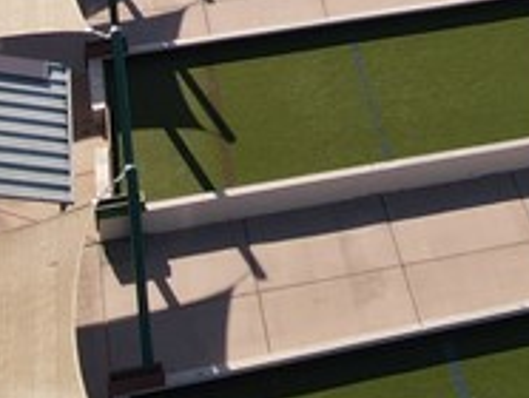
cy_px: -418
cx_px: 882
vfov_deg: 10.3
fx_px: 2020
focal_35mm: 132
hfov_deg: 13.7
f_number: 2.8
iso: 100
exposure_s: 1/50
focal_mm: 4.5
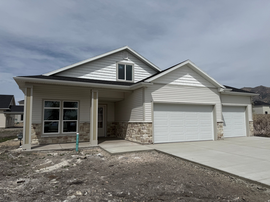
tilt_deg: +5.6
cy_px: 101
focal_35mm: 24
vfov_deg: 56.8
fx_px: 187
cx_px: 135
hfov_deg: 71.6
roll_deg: +0.2
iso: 80
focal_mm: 6.76
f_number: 1.78
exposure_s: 1/14286
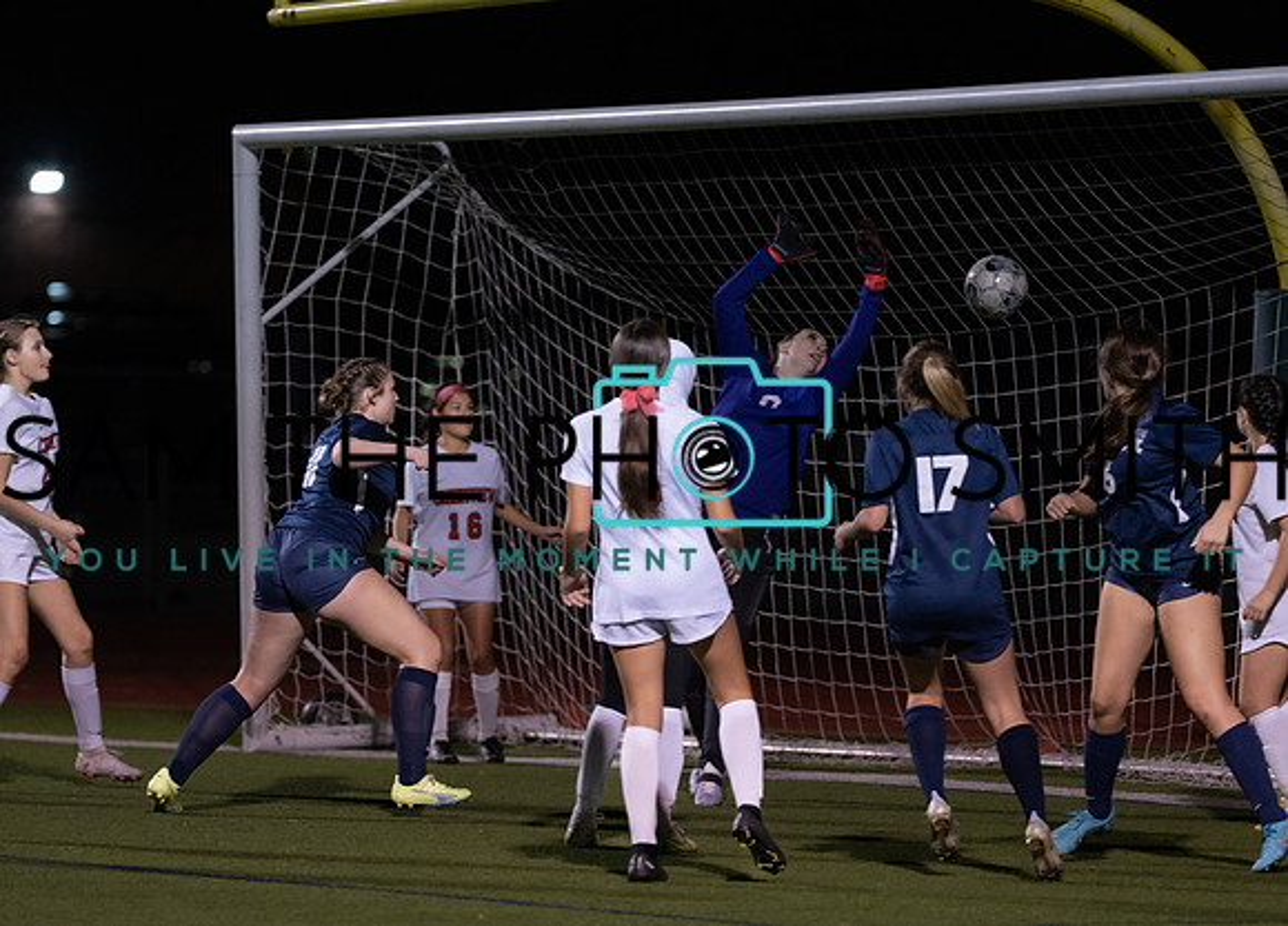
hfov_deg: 7.6
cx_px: 442
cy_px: 566
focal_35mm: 263
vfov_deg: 5.5
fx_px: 9647
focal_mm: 200
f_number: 2.8
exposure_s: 1/1000
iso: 5000
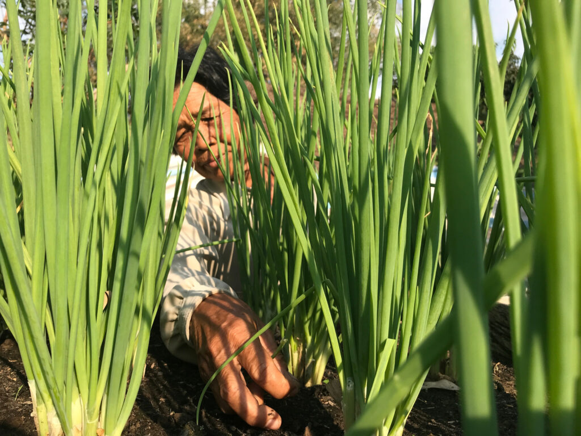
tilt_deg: +3.2
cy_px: 218
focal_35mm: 28
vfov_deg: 49.7
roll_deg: -3.2
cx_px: 290
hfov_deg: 63.4
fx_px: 470
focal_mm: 3.99
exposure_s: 1/929
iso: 20
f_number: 1.8
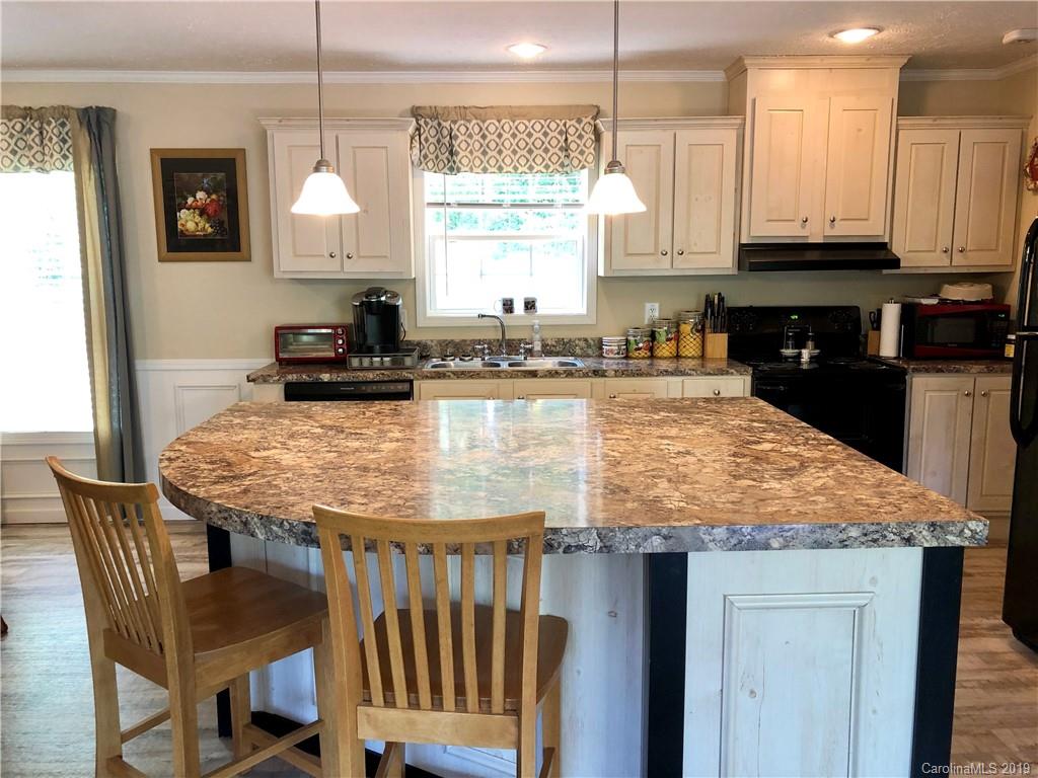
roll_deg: +0.1
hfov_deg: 63.4
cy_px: 389
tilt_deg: -9.5
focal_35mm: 28
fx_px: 840
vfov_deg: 49.7
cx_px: 519
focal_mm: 3.99
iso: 40
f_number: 1.8
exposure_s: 1/17
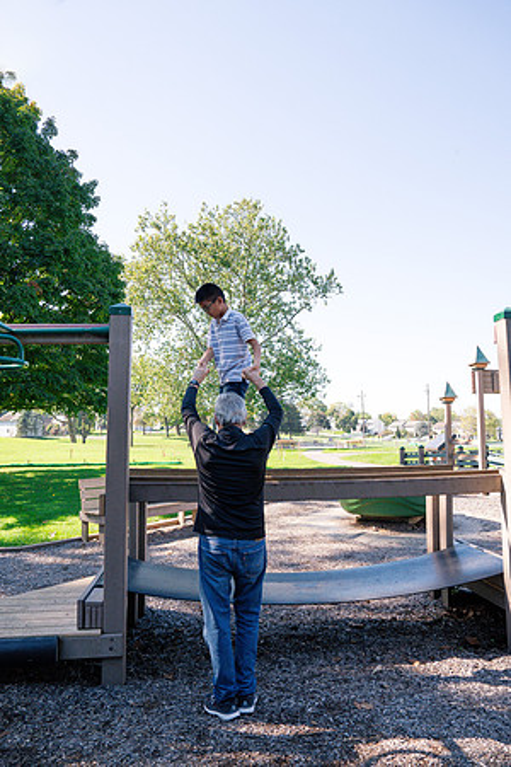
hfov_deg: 53.1
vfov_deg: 73.7
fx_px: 511
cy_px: 384
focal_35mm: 24
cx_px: 256
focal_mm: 24
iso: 800
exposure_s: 1/2000
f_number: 5.6
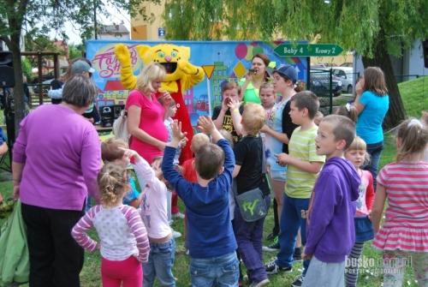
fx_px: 572
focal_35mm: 48
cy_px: 144
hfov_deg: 41.1
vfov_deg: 28.2
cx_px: 214
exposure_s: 1/500
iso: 220
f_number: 4.5
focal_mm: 32
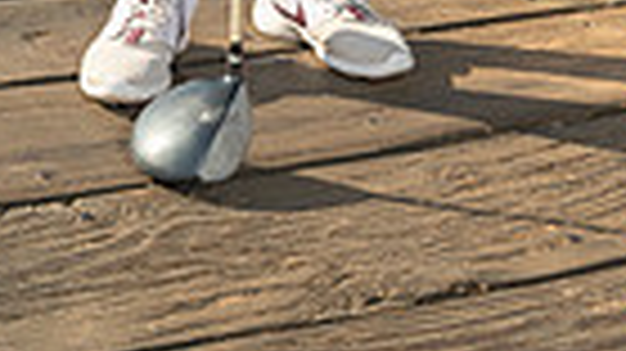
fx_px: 1974
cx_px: 252
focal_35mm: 119
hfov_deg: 18.0
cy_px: -540
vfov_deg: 9.0
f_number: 5.6
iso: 500
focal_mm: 35
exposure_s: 1/200
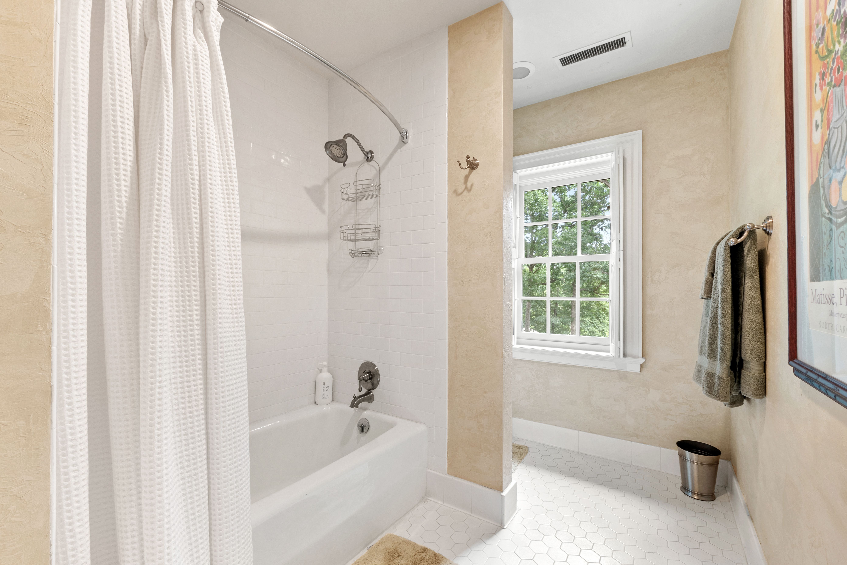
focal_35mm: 15
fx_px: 353
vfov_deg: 77.3
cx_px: 424
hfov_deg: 100.4
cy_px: 282
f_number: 9
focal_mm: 10
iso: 100
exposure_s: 1.3
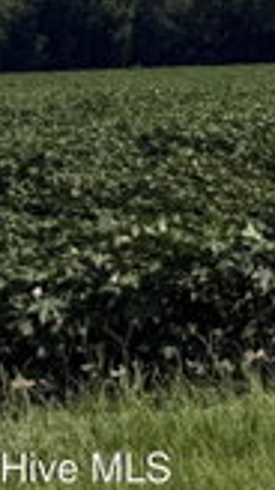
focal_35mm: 102
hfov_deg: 9.4
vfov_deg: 19.1
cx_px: 821
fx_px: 1325
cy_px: -182
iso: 80
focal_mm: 6.76
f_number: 1.78
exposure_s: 1/9091
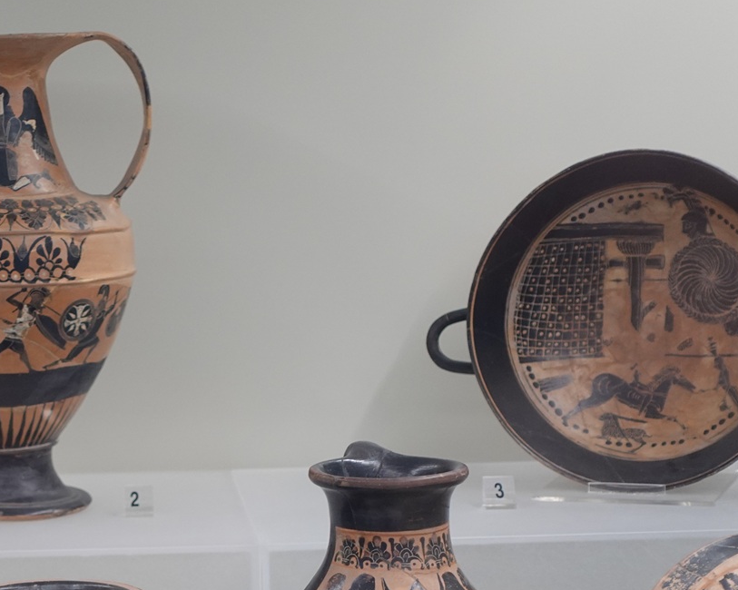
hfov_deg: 17.5
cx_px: 40
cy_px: 465
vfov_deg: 14.2
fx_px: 2358
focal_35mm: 108
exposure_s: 1/60
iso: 500
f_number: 2.8
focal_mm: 20.81
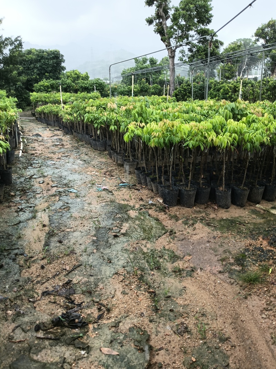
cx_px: 138
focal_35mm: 27
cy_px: 184
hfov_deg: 51.3
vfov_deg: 65.3
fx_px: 287
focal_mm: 3.61
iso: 50
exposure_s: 1/127
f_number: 1.8
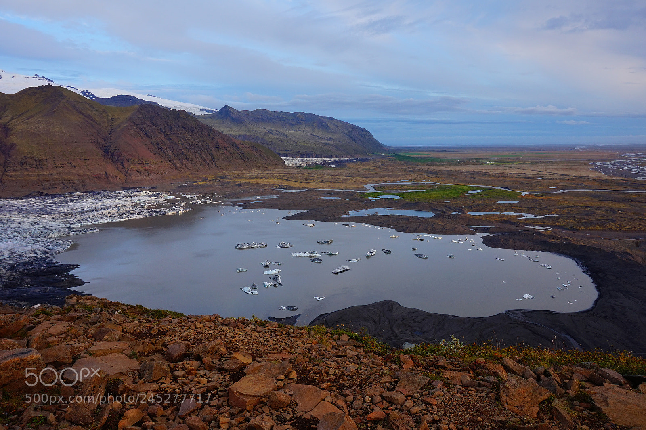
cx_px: 323
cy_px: 215
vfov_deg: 53.1
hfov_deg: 73.8
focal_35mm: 24
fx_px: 430
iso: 100
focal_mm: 16
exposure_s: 1/60
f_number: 9
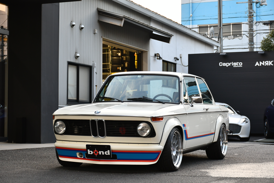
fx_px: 594
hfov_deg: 26.0
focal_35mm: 78
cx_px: 137
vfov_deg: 17.5
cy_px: 92
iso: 800
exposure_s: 1/250
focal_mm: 52
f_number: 4.8
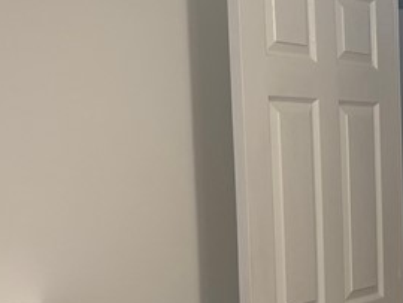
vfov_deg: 16.2
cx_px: 582
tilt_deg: -6.7
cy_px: 239
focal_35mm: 91
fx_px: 1060
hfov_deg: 19.2
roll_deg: +0.0
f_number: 1.78
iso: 200
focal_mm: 6.76
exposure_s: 1/120
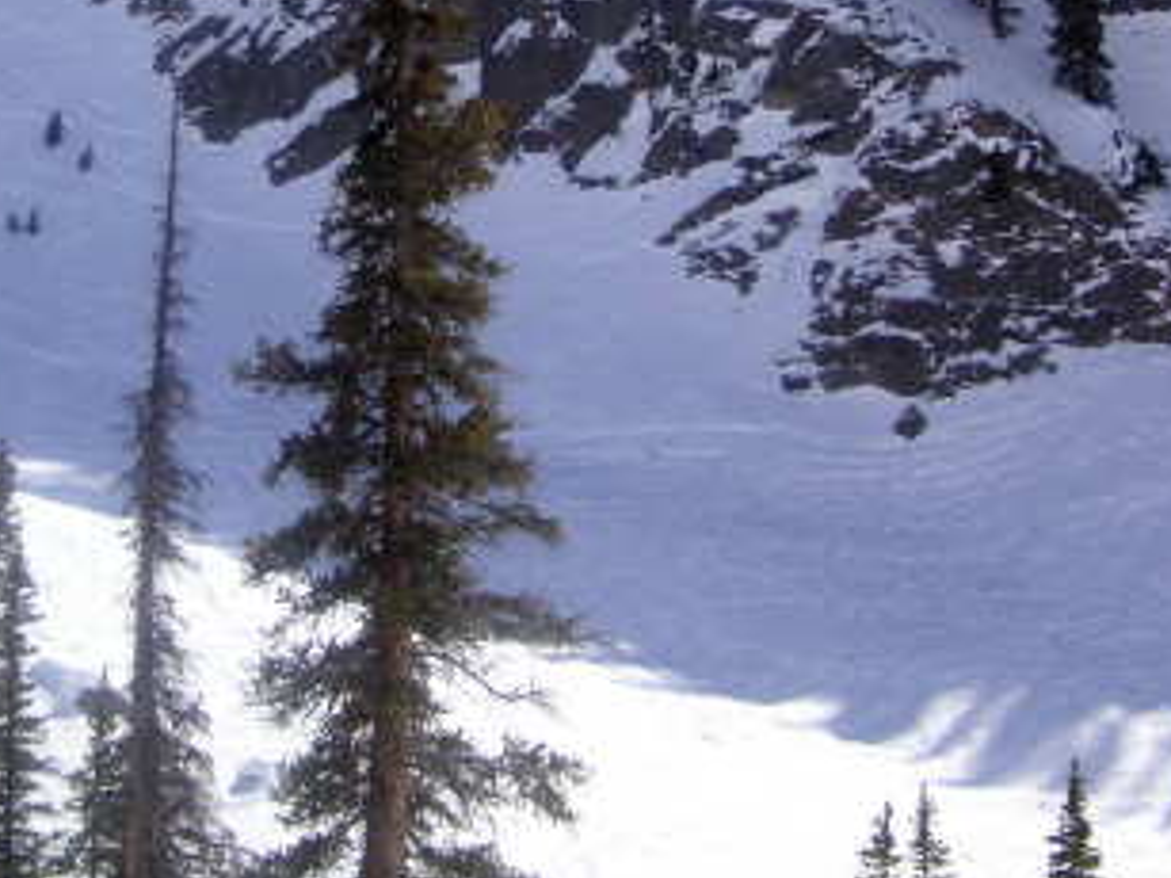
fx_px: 2908
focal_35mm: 86
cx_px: 412
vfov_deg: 16.9
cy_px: 73
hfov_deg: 22.7
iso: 50
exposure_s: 1/180
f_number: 8
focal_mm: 7.3
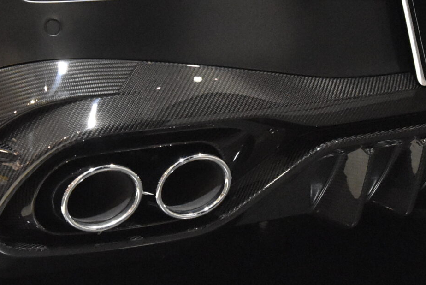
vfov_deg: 12.7
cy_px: 133
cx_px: 165
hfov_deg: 18.9
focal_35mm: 108
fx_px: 1279
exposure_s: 1/40
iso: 5600
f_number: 8
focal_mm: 26
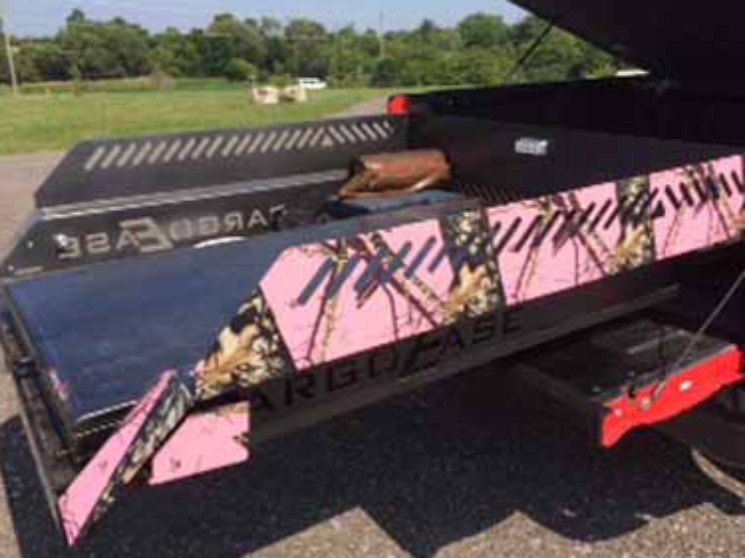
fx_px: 688
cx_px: 379
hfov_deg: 56.8
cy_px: 292
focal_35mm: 32
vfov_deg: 44.1
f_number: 2.2
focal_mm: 4.12
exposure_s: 1/1642
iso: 40
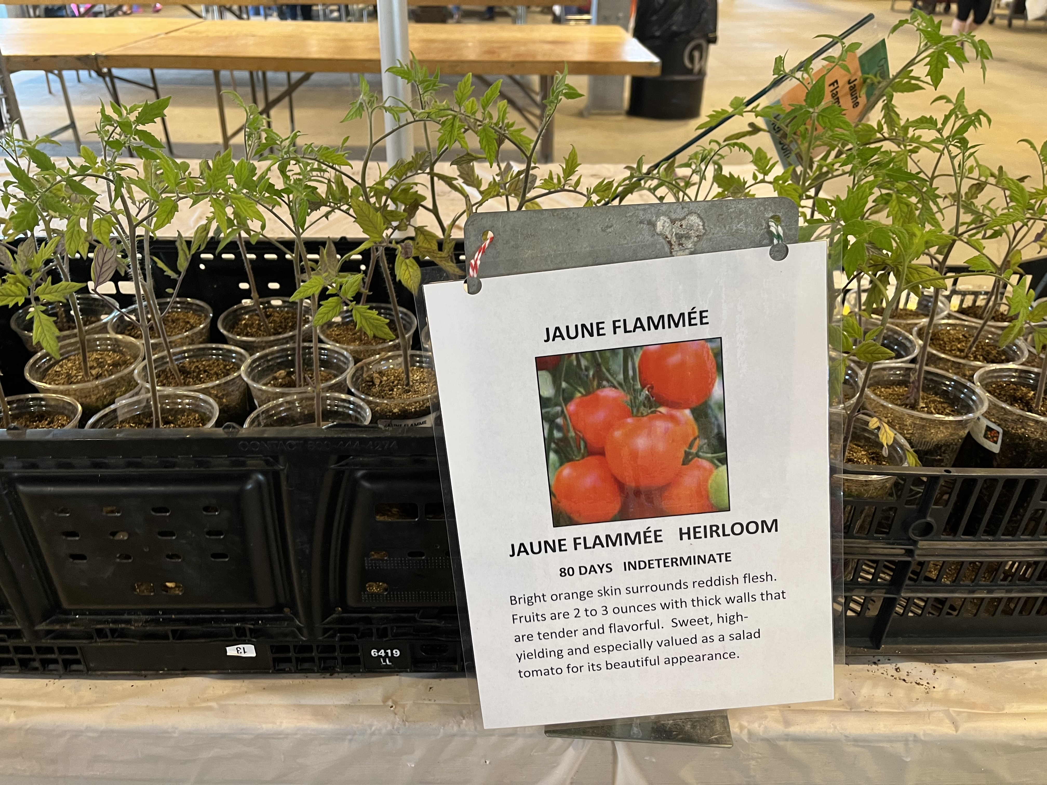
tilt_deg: -30.3
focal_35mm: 26
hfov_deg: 67.3
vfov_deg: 53.1
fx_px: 786
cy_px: 392
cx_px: 524
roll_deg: -1.5
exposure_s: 1/60
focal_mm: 5.1
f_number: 1.6
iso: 100
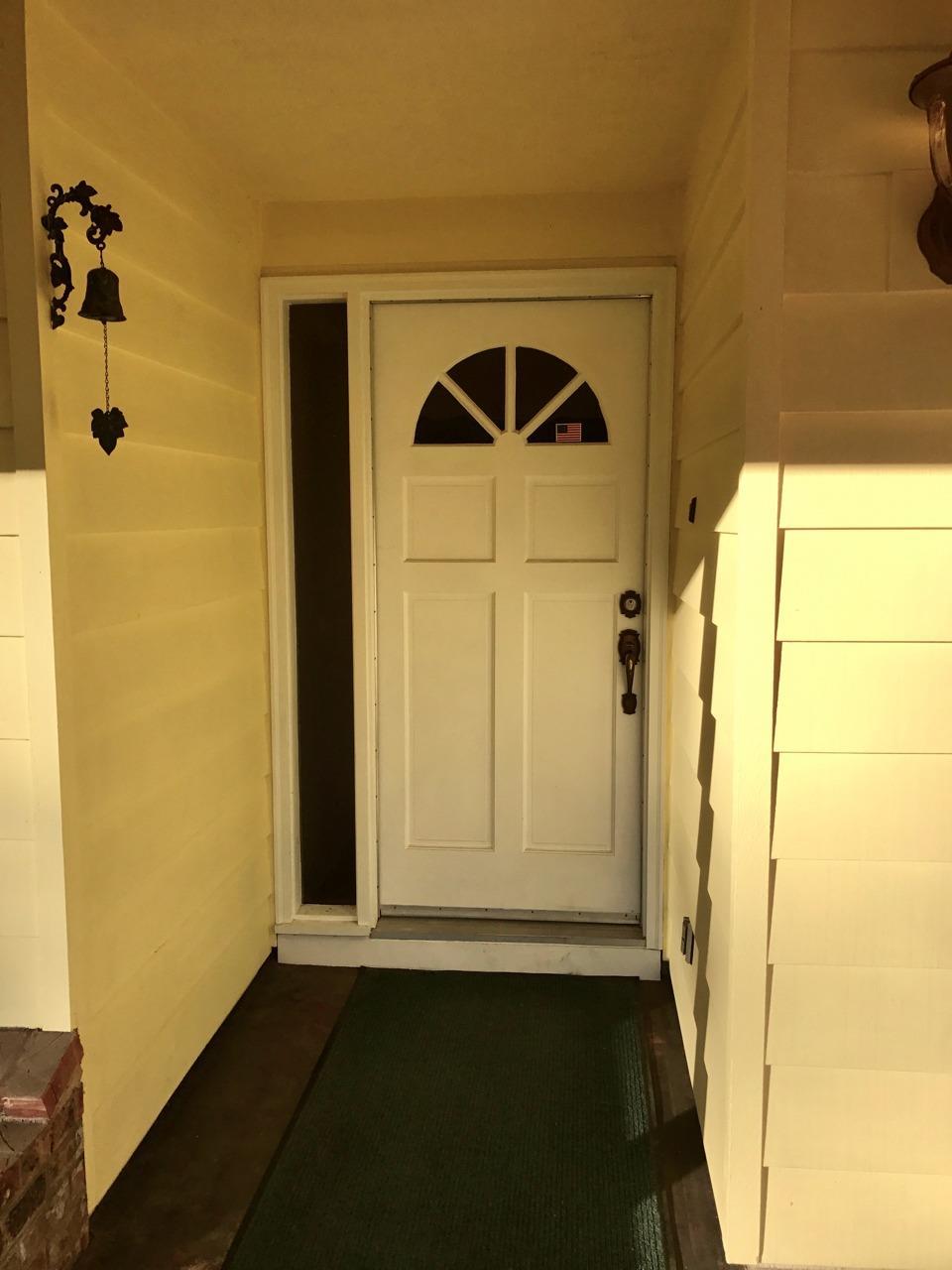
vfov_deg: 63.4
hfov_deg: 49.7
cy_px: 635
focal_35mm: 28
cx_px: 476
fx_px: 1027
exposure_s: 1/1650
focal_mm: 3.99
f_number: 1.8
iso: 20
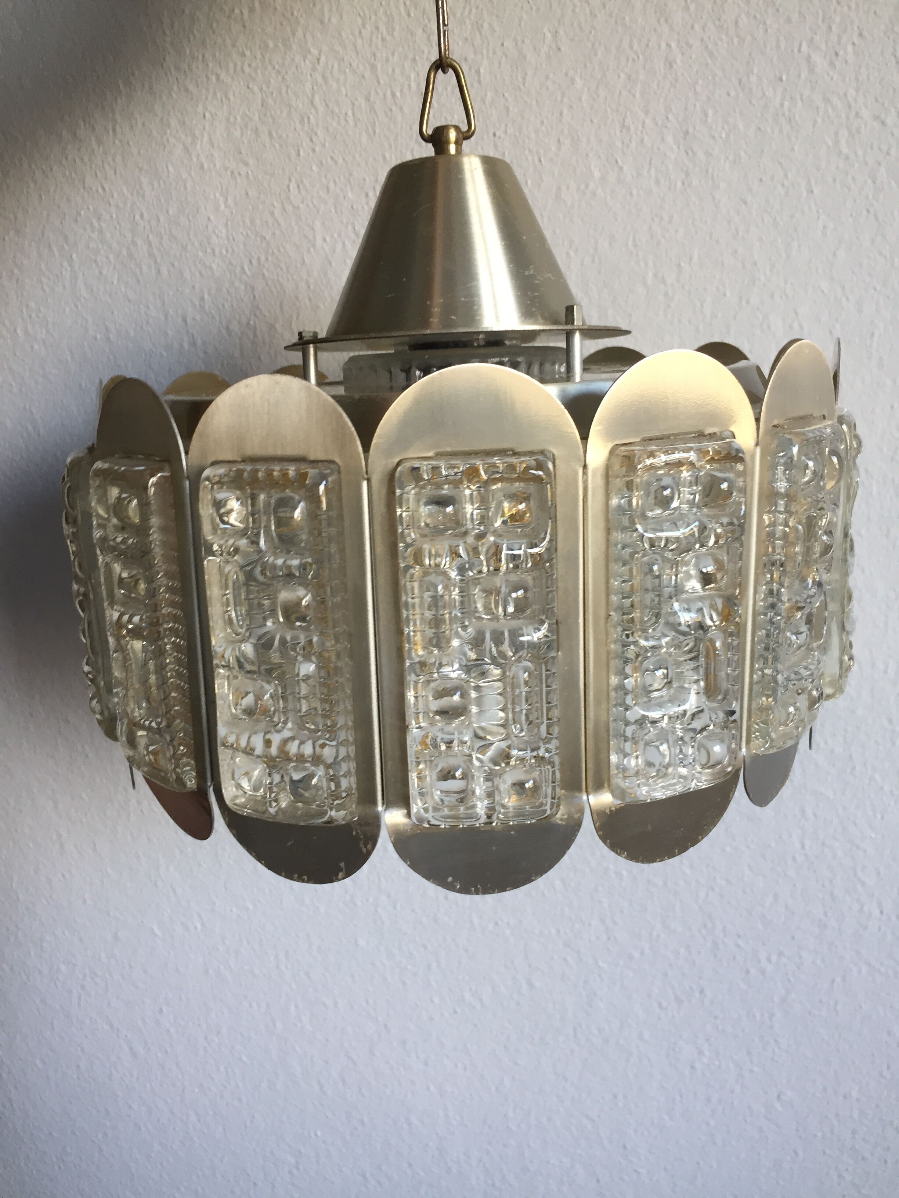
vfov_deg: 61.7
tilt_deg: -17.2
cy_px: 599
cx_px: 450
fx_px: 1004
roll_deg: +3.7
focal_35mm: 29
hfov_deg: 48.2
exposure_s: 1/33
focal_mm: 4.15
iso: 80
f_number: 2.2
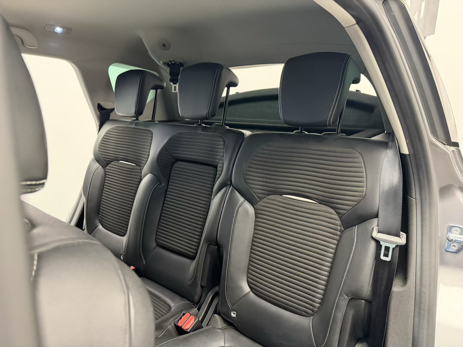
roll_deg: +0.4
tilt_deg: -14.1
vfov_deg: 56.8
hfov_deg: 71.6
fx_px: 321
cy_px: 174
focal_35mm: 24
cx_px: 232
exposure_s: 1/50
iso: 640
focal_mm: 6.76
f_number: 1.78
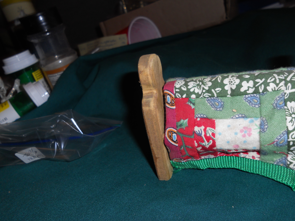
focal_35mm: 32
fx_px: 273
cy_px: 110
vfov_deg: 44.2
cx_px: 148
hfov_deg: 56.8
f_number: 8.8
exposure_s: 1/25
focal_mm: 5.8
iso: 80
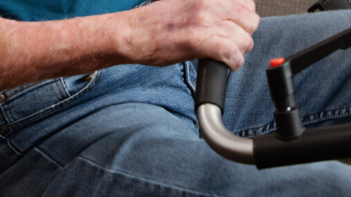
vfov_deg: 7.5
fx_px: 1470
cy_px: -115
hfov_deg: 13.6
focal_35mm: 158
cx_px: 177
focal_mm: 30
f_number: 4
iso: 1000
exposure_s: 1/160
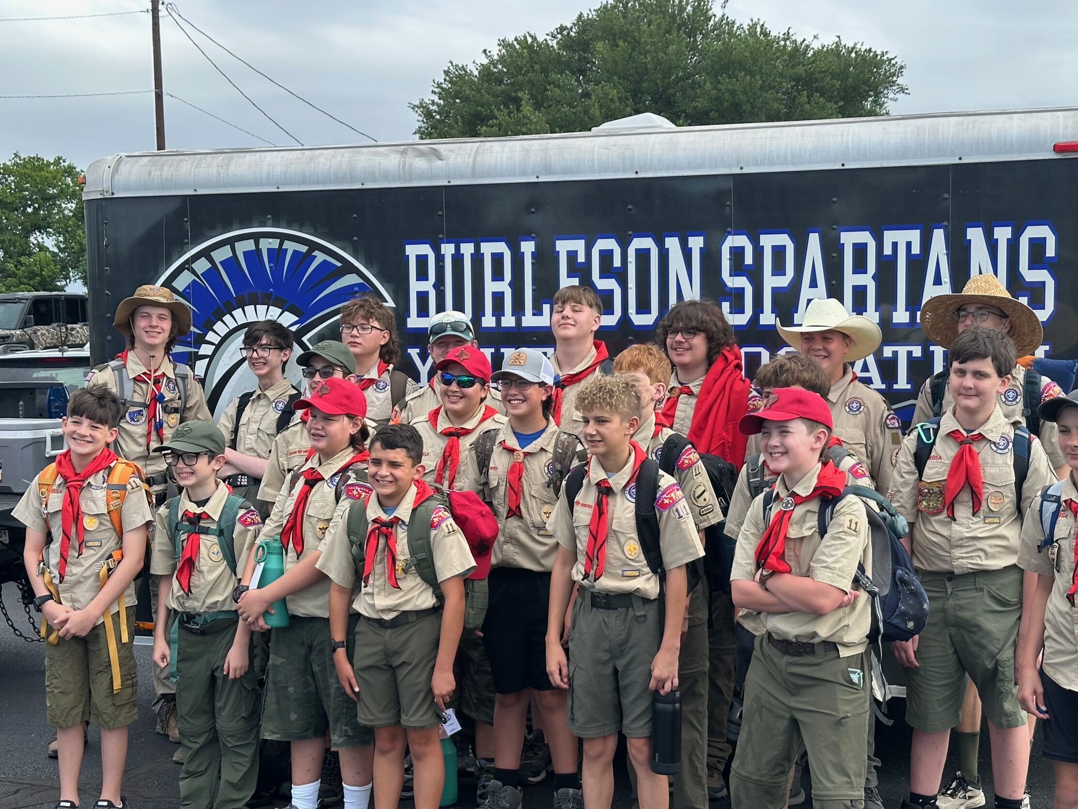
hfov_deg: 34.9
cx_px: 599
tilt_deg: -4.4
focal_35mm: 55
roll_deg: -1.1
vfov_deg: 26.5
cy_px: 453
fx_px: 1713
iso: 64
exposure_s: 1/1062
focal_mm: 6.86
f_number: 1.78
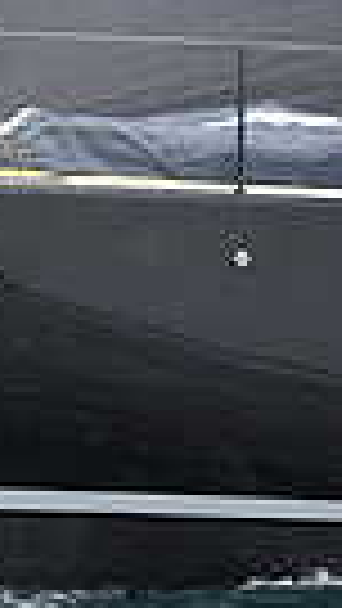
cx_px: -958
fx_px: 5059
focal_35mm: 314
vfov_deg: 6.9
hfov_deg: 3.7
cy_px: 272
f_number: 3.2
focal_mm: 70
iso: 250
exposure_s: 1/800
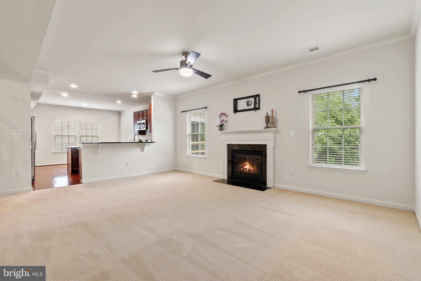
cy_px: 140
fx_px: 187
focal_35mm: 16
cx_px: 210
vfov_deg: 73.8
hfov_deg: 96.7
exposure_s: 1/5
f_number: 8
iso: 640
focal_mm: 16
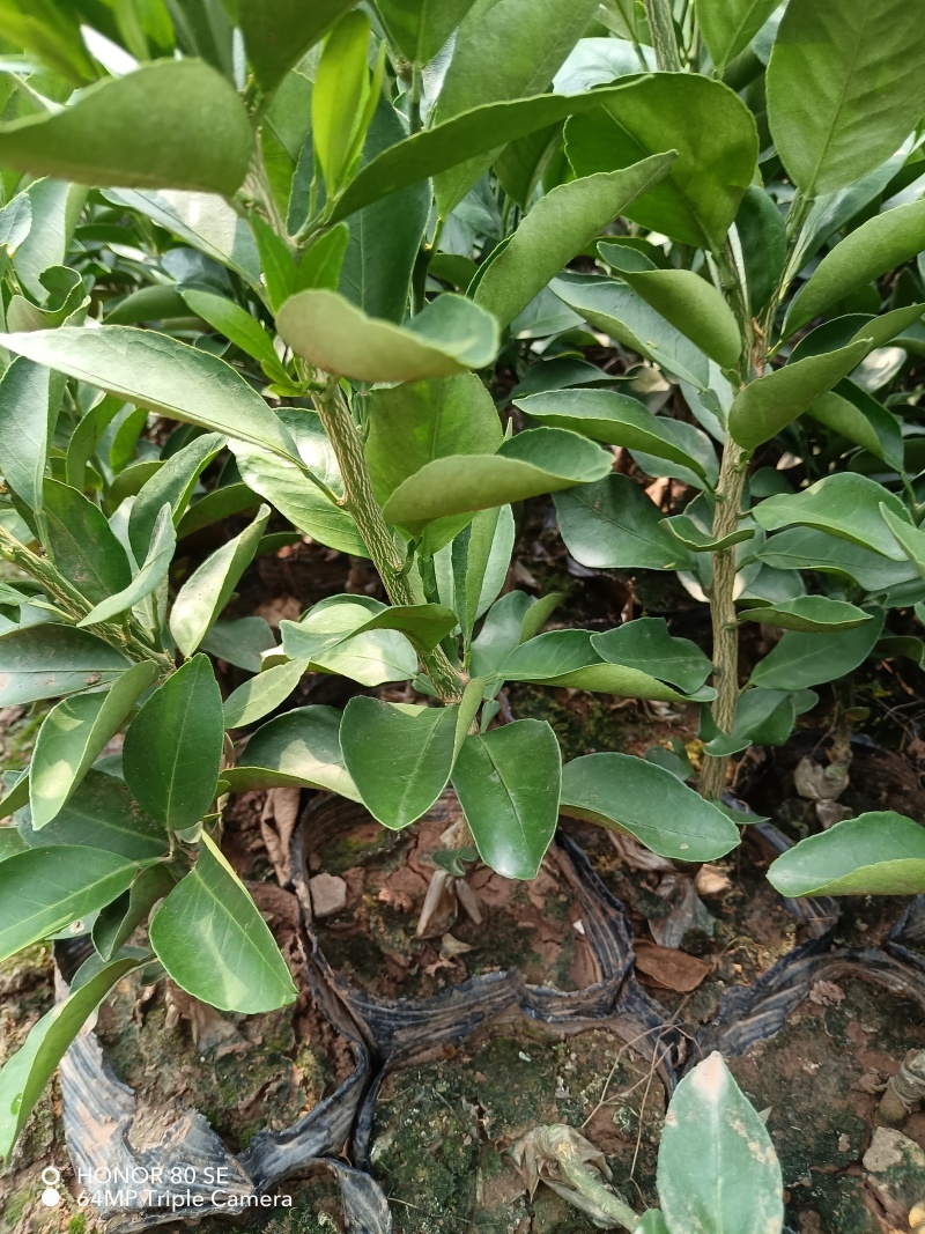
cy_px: 617
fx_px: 927
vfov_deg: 67.3
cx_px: 462
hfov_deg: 53.1
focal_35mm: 26
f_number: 1.8
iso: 224
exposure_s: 1/100
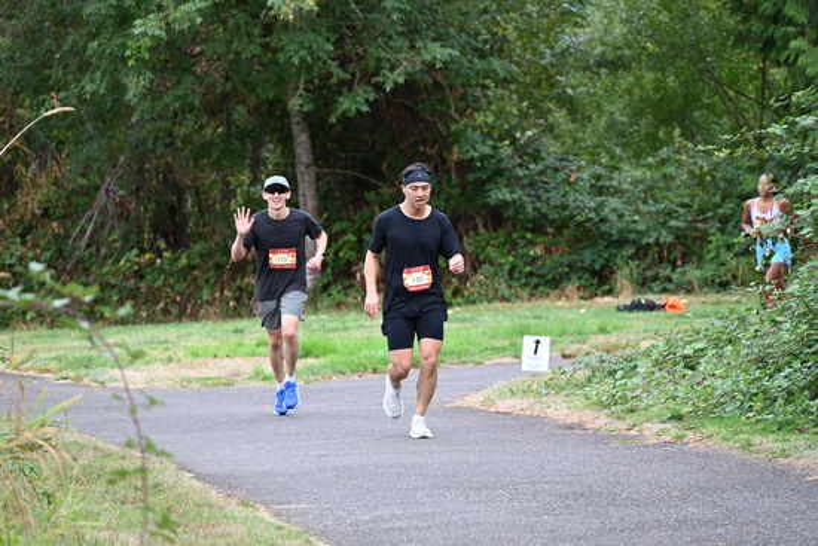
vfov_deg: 6.9
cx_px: 409
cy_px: 273
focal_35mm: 200
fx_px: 4545
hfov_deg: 10.3
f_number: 6.3
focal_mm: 200
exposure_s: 1/250
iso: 800
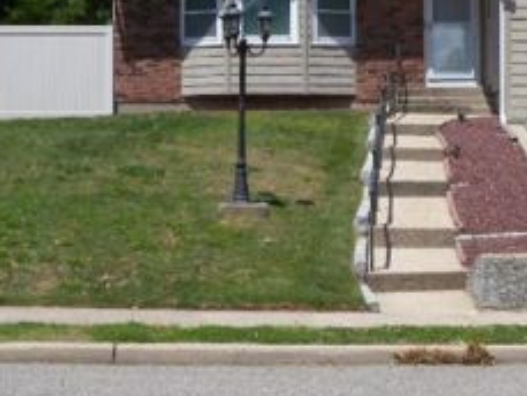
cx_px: 387
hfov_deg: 20.5
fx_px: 1447
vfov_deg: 15.5
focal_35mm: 95
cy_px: 111
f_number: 6.3
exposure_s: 1/305
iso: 64
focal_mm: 7.3
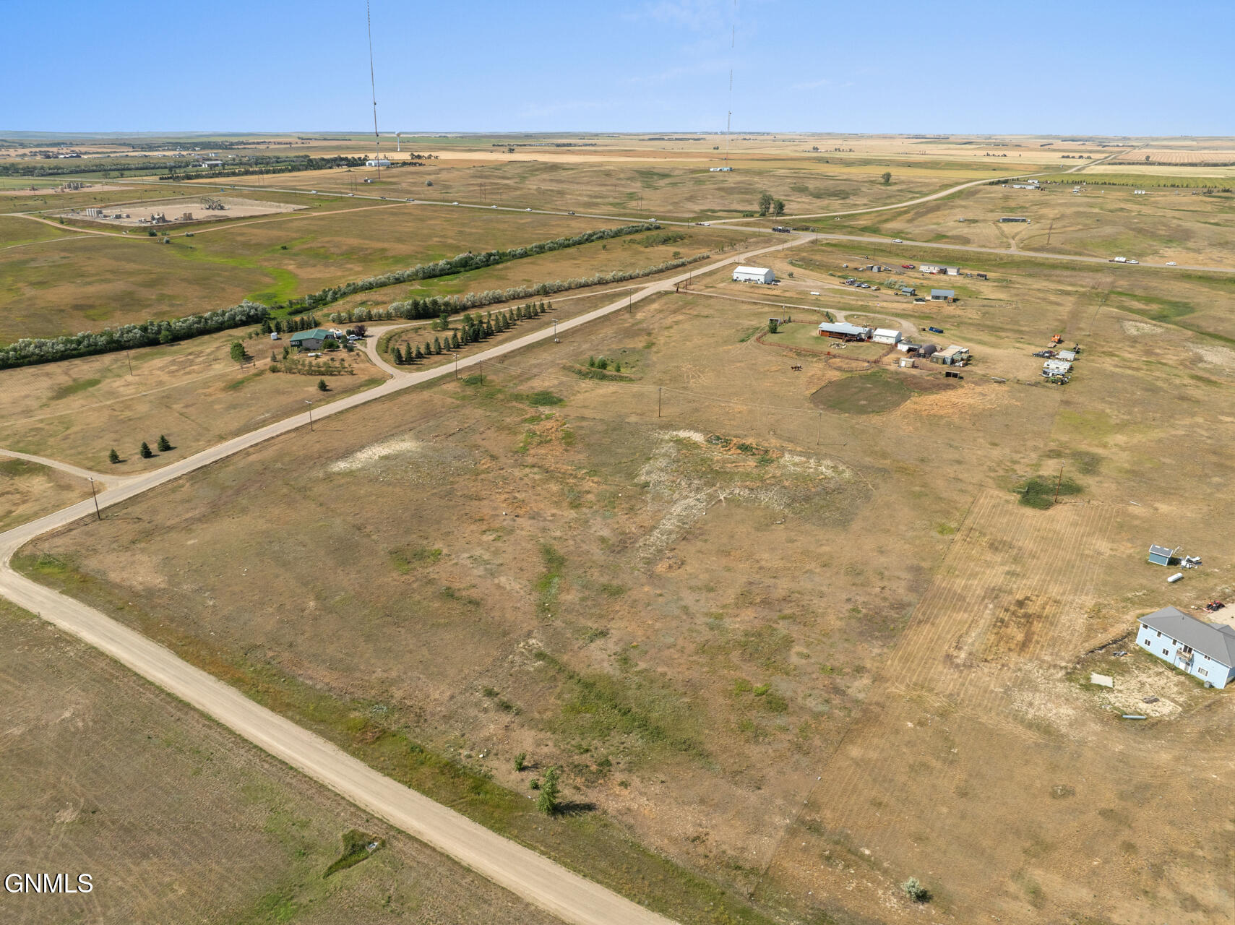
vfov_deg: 56.8
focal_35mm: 24
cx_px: 618
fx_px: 856
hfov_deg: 71.6
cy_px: 462
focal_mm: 12.29
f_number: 6.3
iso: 100
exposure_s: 1/1000
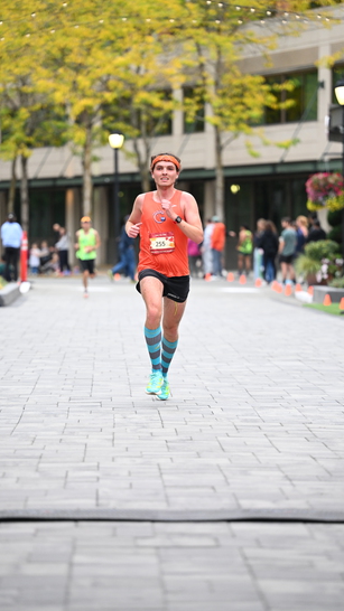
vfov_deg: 14.1
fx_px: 2482
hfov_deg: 7.9
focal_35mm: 153
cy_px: 304
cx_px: 174
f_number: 2.8
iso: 1600
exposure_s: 1/1250
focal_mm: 145
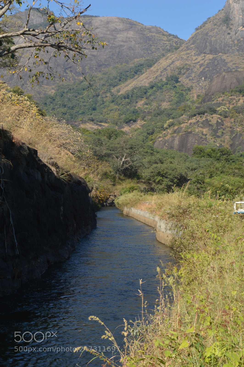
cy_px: 184
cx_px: 122
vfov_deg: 29.3
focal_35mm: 69
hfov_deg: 19.7
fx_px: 703
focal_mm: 46
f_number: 22
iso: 100
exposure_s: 1/40
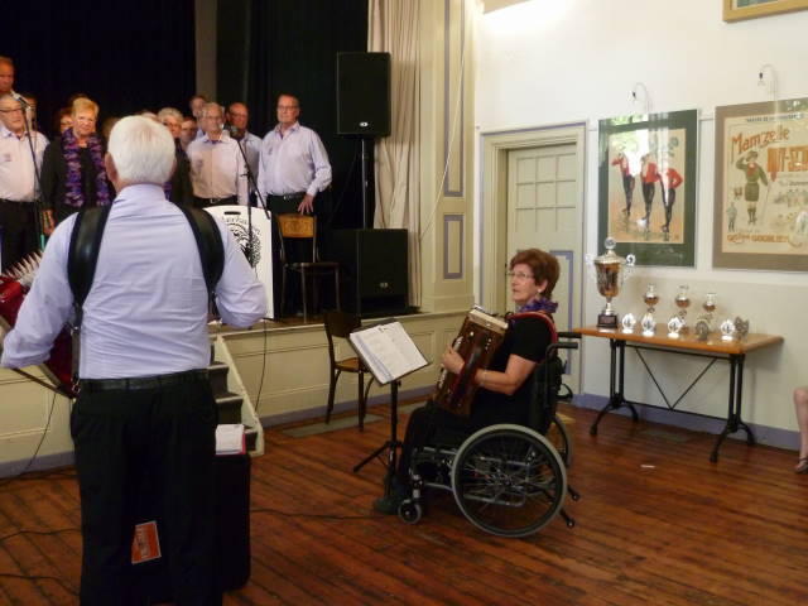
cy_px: 303
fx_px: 747
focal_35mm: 32
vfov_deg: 44.2
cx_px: 404
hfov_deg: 56.8
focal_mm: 5.7
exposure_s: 1/30
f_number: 3
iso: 400
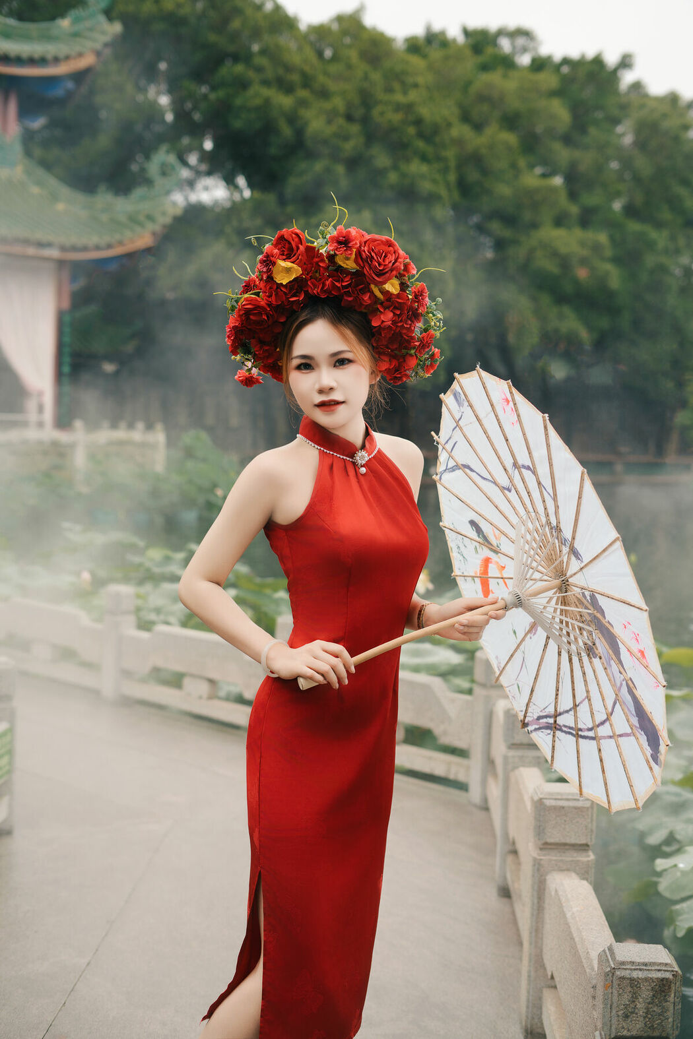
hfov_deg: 27.0
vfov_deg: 39.6
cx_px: 346
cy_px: 520
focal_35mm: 50
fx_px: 1444
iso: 100
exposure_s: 1/400
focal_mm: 50
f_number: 3.2
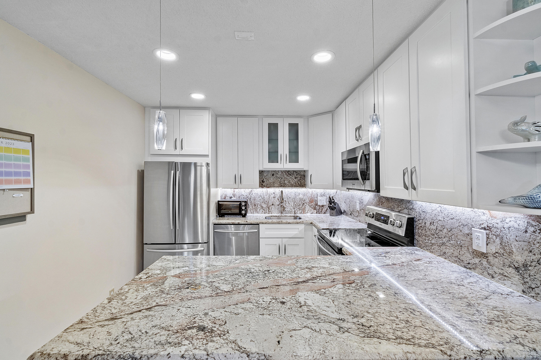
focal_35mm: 15
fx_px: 225
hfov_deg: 100.4
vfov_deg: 77.3
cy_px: 180
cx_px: 270
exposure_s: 1/5
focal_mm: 10
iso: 160
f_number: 11
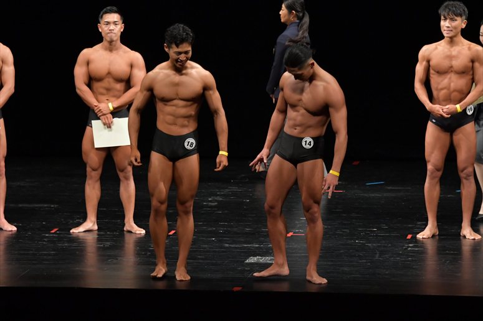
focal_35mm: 225
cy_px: 160
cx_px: 242
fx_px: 3017
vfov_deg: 6.1
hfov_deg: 9.2
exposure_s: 1/400
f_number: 5.6
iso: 3200
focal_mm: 150
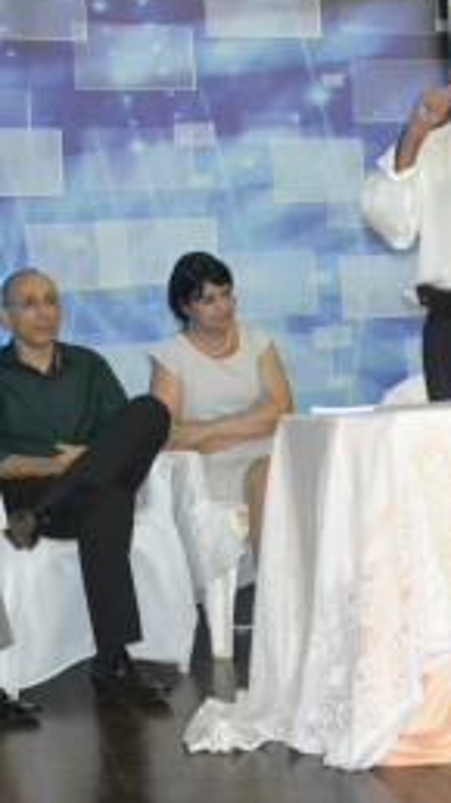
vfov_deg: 28.9
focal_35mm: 73
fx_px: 1553
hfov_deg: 16.3
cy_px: 325
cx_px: 429
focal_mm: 24
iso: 3200
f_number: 3.8
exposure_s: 1/60
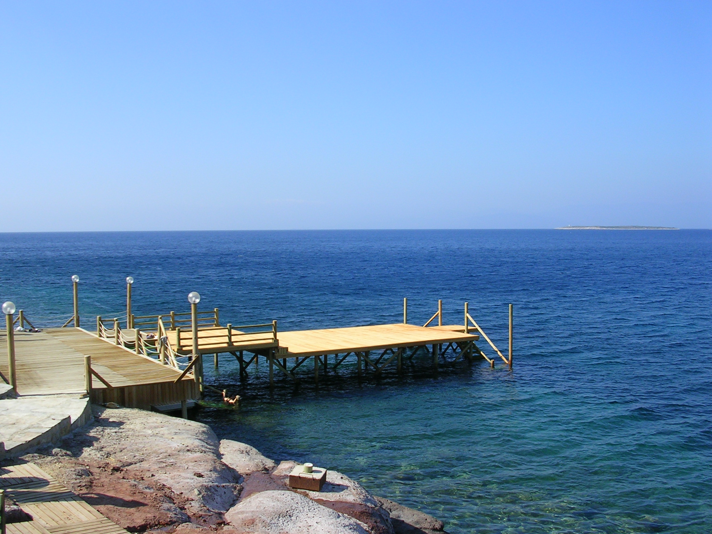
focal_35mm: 38
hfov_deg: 49.0
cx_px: 356
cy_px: 267
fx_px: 782
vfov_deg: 37.7
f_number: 5.6
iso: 50
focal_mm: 5.8
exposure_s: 1/250
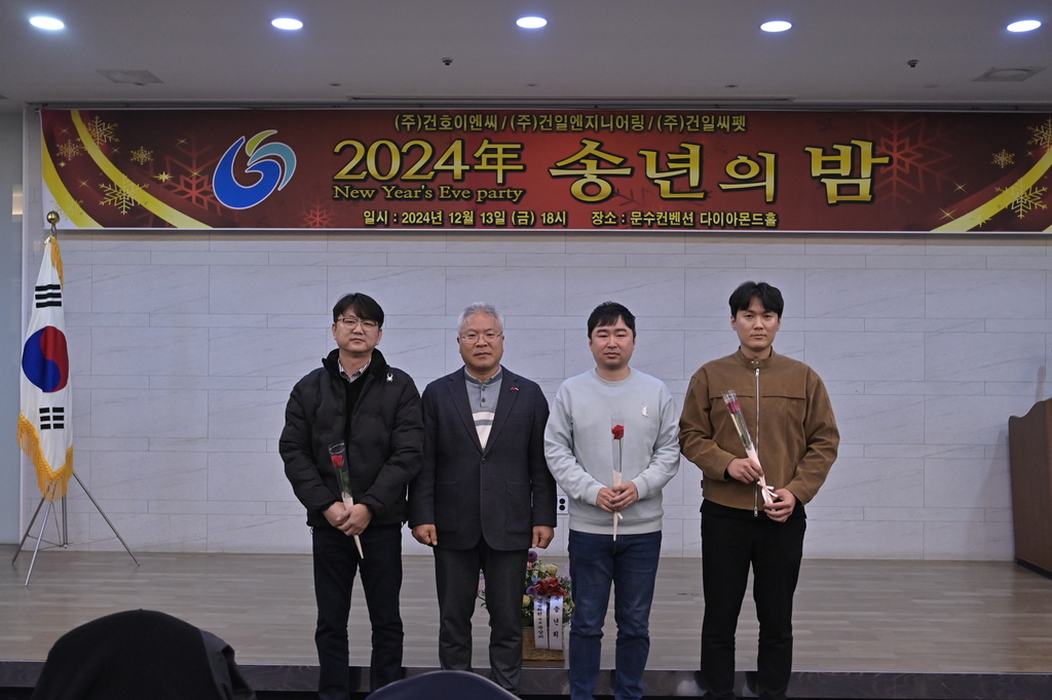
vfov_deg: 37.8
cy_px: 350
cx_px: 526
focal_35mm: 35
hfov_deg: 54.4
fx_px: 1022
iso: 3200
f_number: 4.5
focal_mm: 35
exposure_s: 1/125
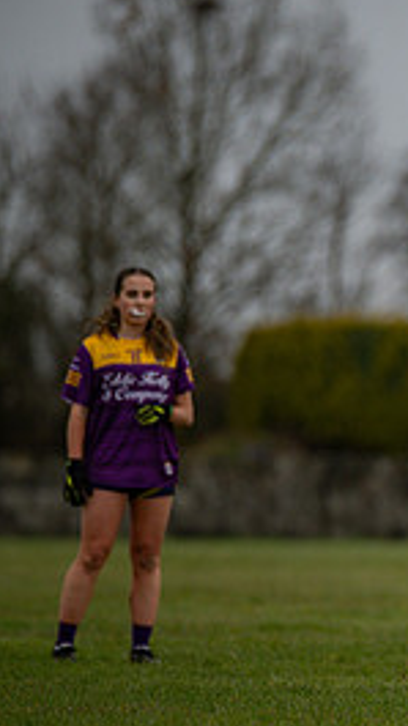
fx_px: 13217
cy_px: 470
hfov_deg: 1.8
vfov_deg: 3.1
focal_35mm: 687
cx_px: 783
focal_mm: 300
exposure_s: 1/1000
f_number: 2.8
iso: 450
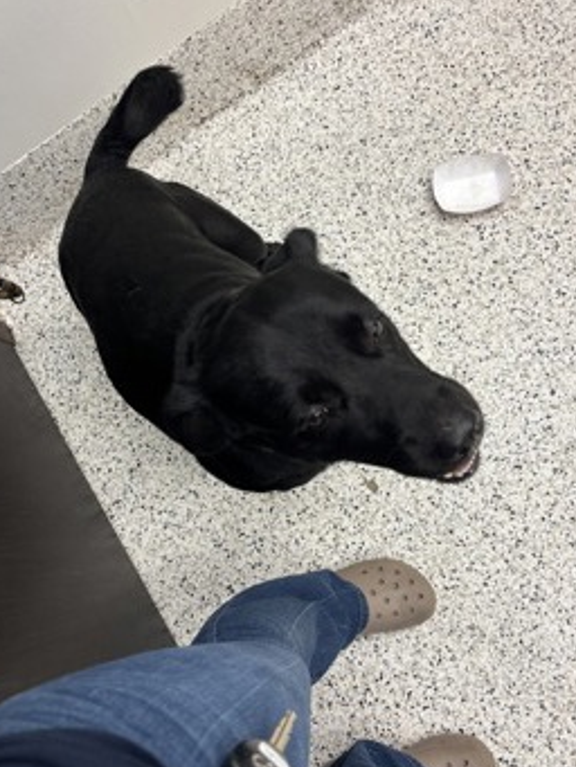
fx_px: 710
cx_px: 287
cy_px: 387
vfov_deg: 56.8
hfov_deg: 44.2
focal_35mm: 32
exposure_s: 1/120
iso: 125
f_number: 1.6
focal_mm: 5.96
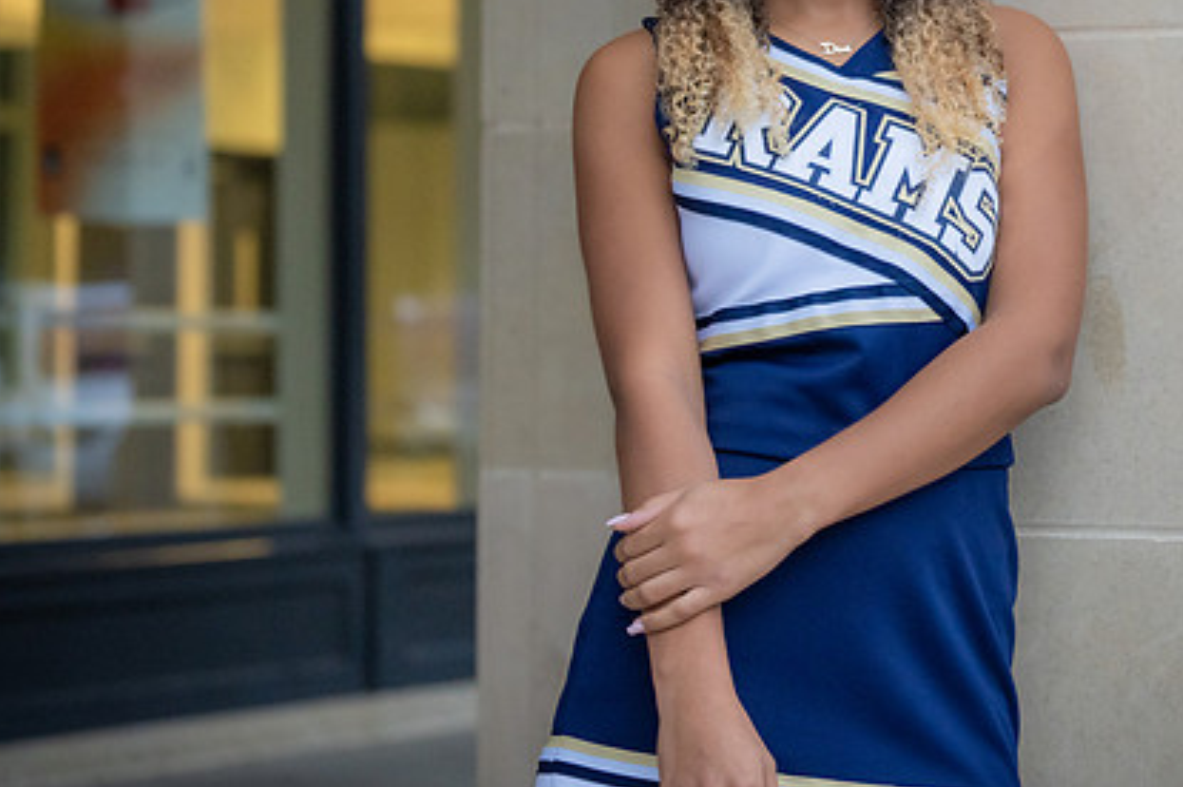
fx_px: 4071
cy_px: 188
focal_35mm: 124
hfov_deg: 16.5
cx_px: 786
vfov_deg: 11.0
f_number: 2.8
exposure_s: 1/250
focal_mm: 70
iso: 2500
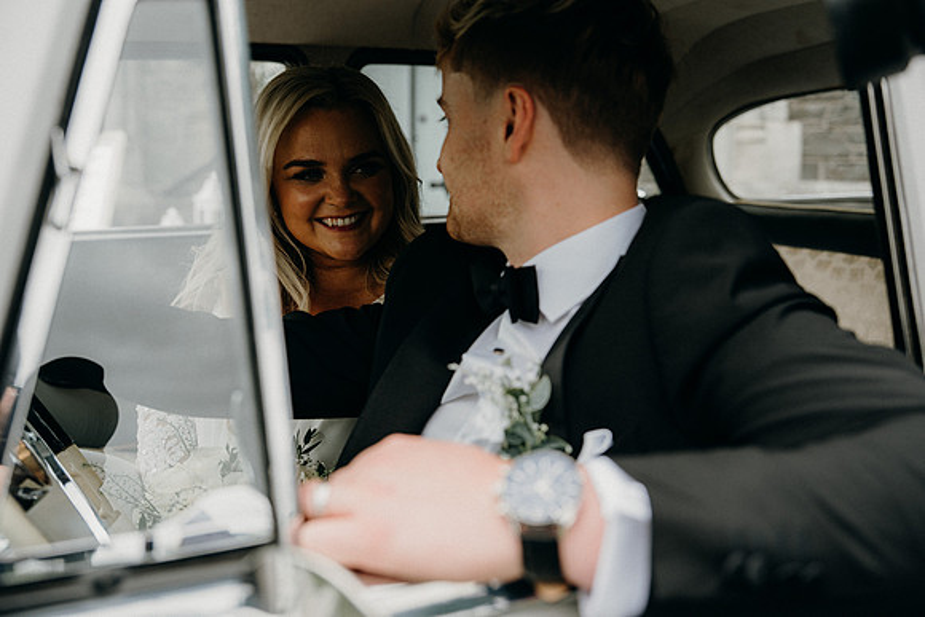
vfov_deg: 33.4
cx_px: 462
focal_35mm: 40
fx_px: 1028
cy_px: 308
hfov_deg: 48.4
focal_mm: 40
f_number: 3.5
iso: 160
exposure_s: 1/160
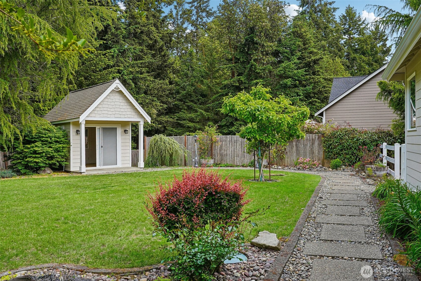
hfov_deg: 60.3
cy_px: 140
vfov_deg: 42.3
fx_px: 362
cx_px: 210
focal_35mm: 31
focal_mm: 21
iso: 200
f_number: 8
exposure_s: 1/125
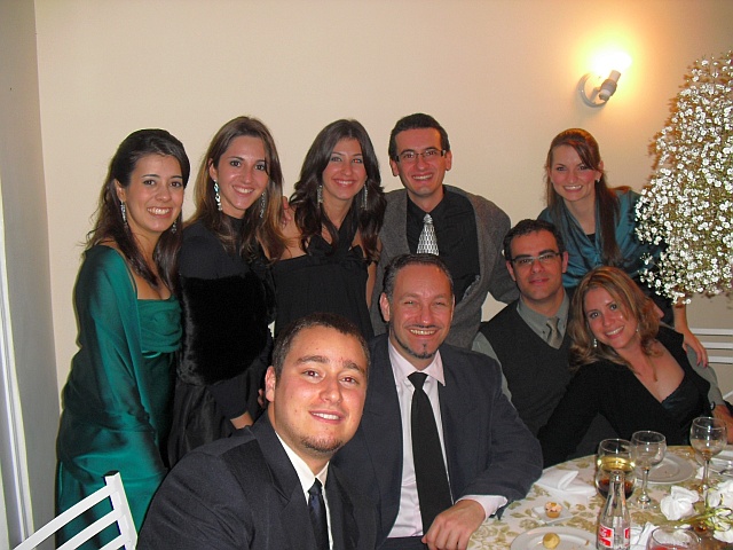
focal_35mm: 36
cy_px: 275
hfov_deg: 51.4
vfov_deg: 39.7
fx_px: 762
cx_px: 366
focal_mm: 6.3
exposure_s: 1/60
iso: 200
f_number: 3.1
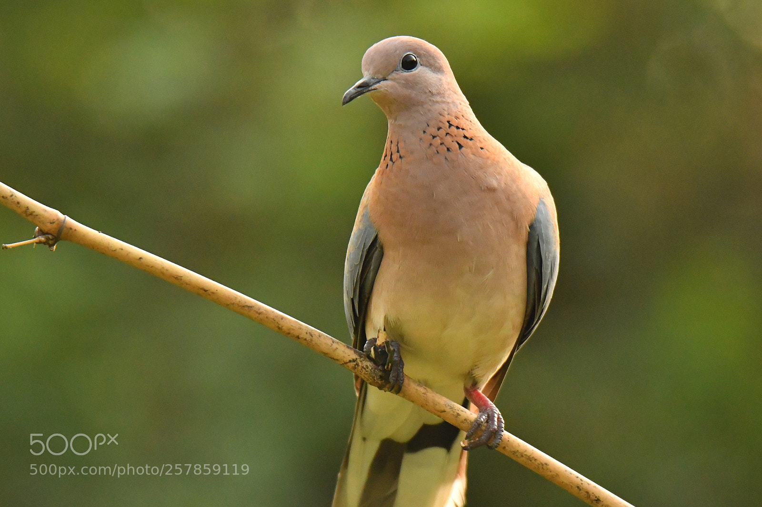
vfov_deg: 1.1
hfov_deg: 1.7
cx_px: 381
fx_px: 25393
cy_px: 254
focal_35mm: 1200
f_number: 6.3
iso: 3200
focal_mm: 600
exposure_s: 1/2000
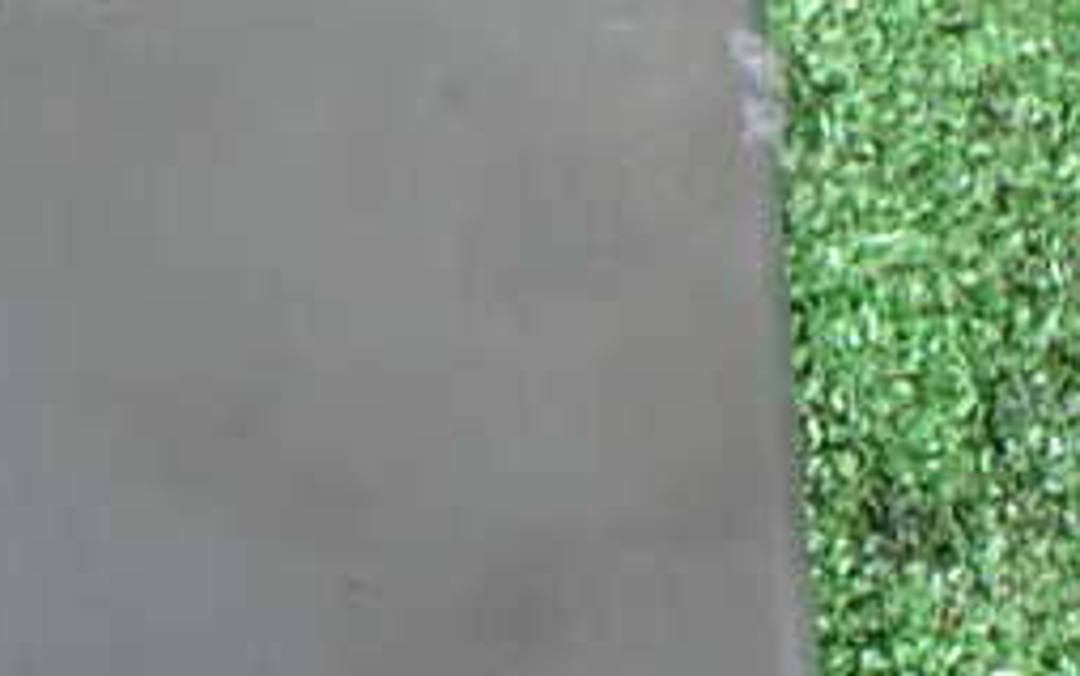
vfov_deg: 17.4
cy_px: 442
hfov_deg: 26.8
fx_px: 2208
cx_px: 162
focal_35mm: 75
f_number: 2.3
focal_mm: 5.4
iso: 1000
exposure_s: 1/30
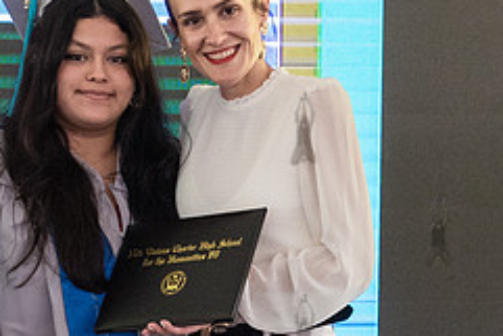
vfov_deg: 8.5
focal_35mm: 160
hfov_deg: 12.8
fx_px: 2237
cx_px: 178
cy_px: 402
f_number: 4
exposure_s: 1/800
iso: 2500
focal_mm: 45
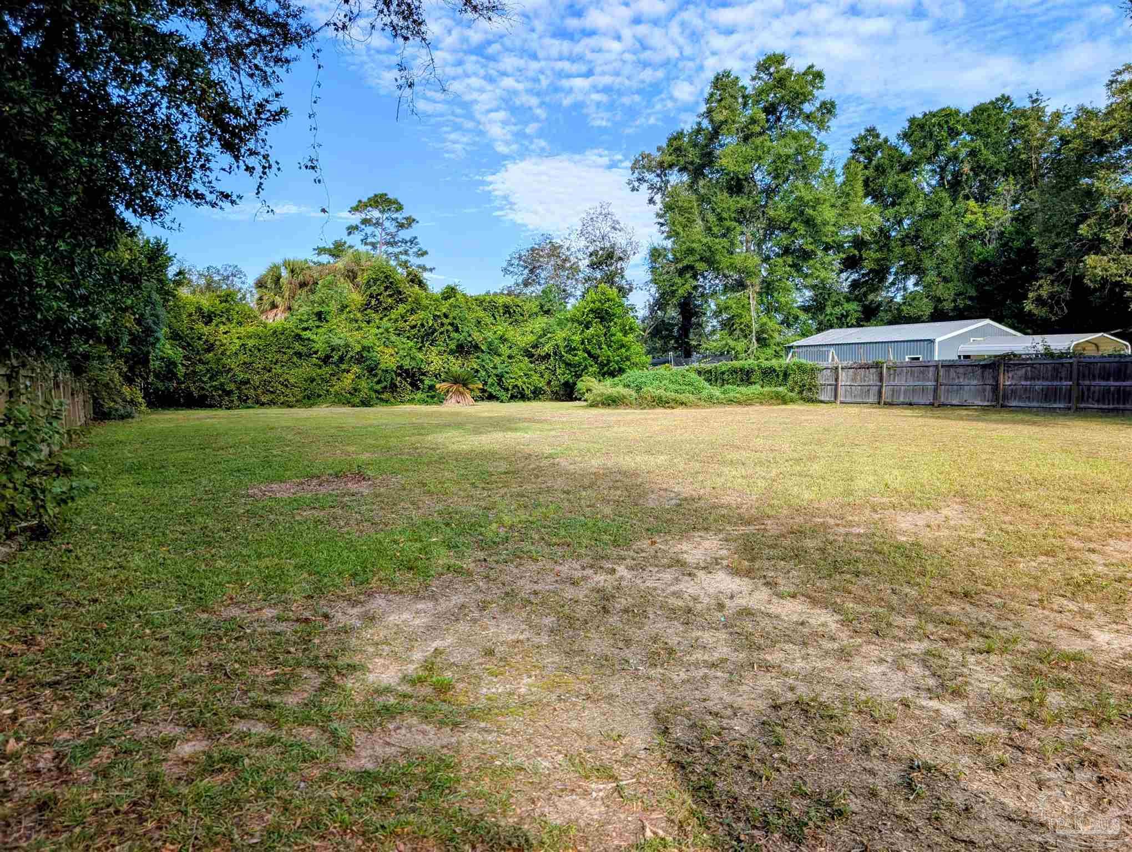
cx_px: 566
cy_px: 426
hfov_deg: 71.5
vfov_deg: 56.9
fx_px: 786
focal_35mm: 24
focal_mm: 6.9
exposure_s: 1/845
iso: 21
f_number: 1.68
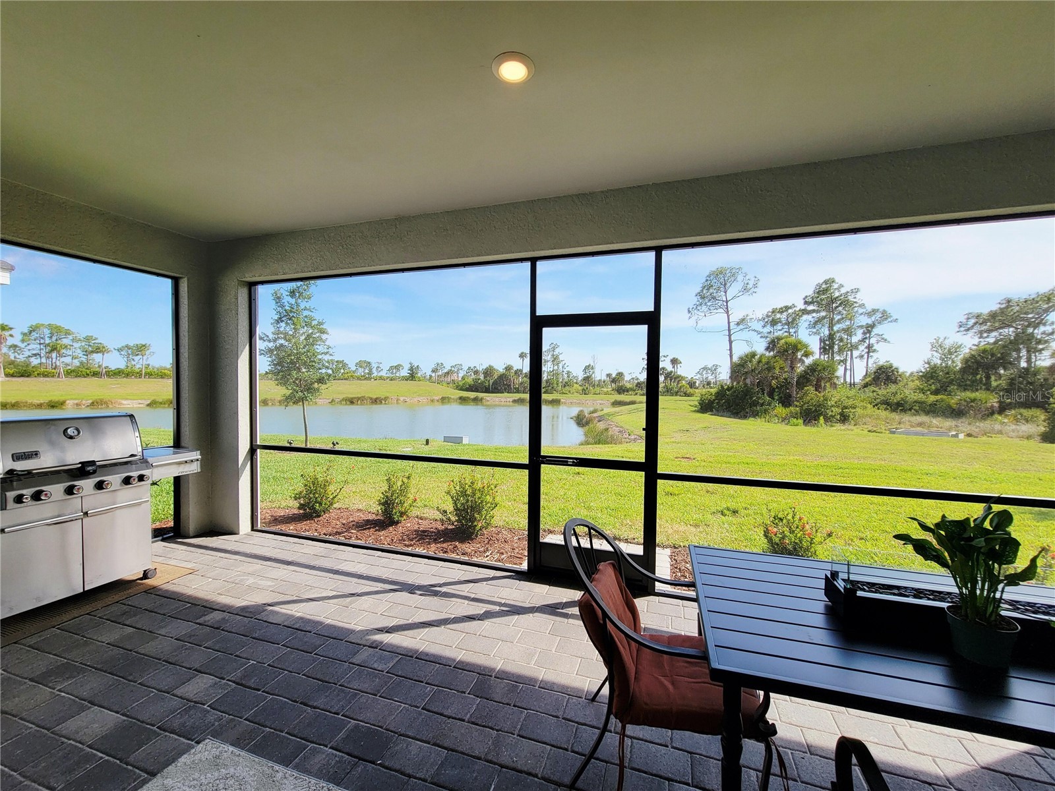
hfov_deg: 106.2
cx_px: 528
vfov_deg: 89.9
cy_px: 396
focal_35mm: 13
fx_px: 396
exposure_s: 1/714
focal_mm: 2.2
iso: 50
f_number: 2.2
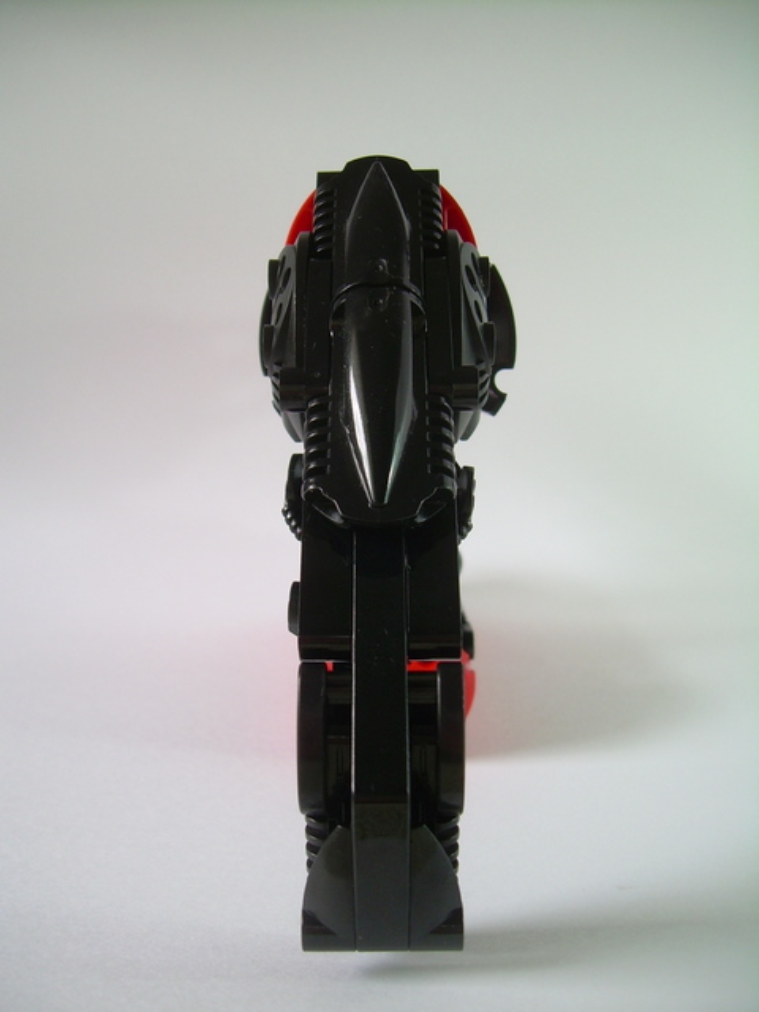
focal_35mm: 38
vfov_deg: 49.0
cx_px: 380
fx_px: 1111
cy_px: 506
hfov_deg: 37.7
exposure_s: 1/46.2
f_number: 2.8
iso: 50
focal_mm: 6.3
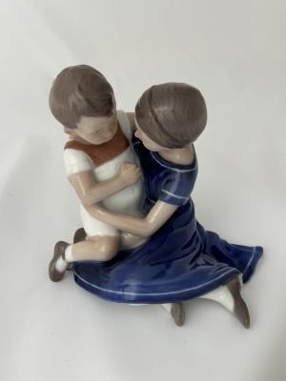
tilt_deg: -31.7
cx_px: 143
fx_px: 529
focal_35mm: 48
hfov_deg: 30.3
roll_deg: +2.9
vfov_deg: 39.7
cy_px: 190
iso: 125
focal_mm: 6.86
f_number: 1.78
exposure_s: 1/60
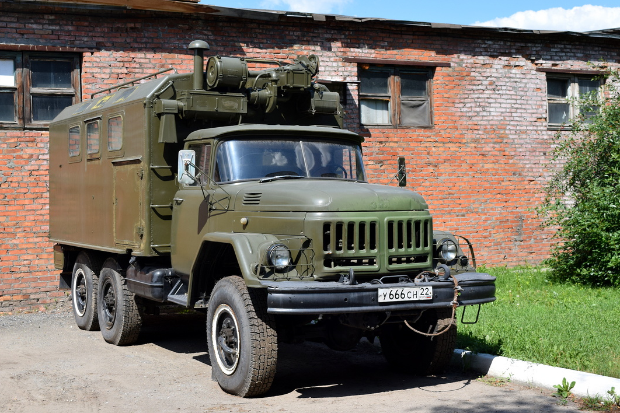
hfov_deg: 37.8
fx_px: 905
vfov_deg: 25.7
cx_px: 314
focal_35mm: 53
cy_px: 191
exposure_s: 1/500
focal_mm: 31
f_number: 8
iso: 200
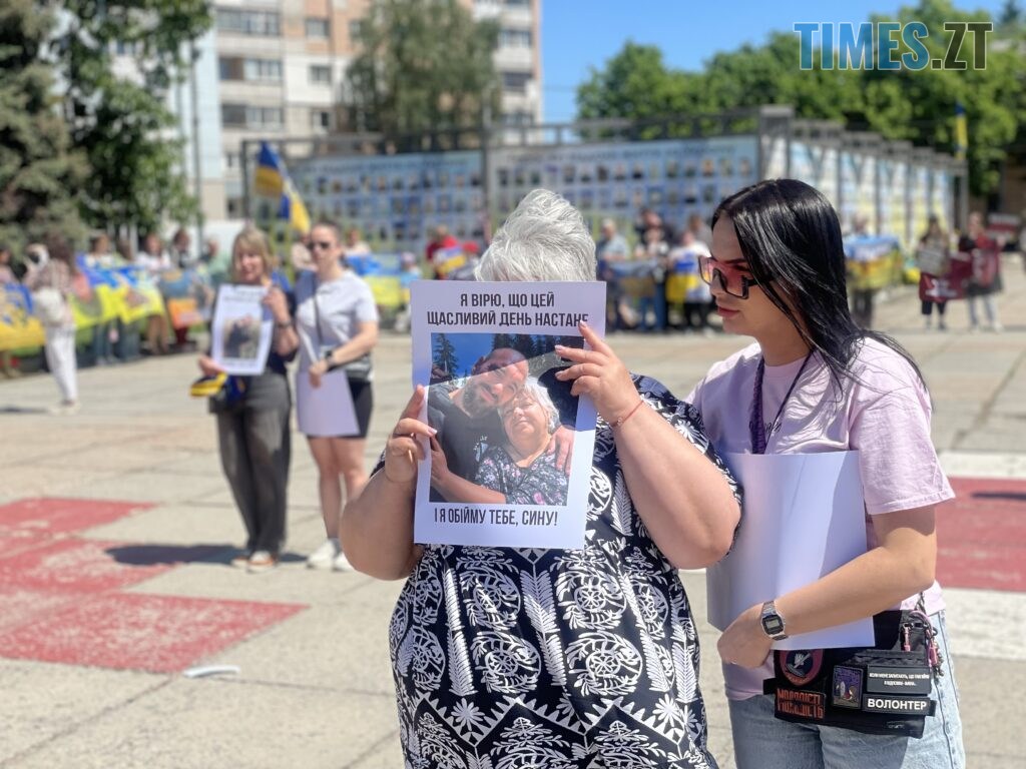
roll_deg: +2.9
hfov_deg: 36.8
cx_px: 513
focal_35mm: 52
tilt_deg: -3.9
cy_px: 384
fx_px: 1541
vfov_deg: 28.0
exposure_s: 1/3425
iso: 32
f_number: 2
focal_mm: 6
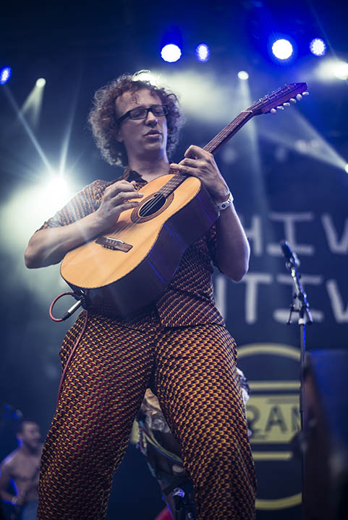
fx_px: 724
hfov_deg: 27.0
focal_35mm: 50
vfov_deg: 39.6
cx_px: 174
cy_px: 260
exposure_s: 1/640
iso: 250
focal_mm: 50
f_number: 1.8
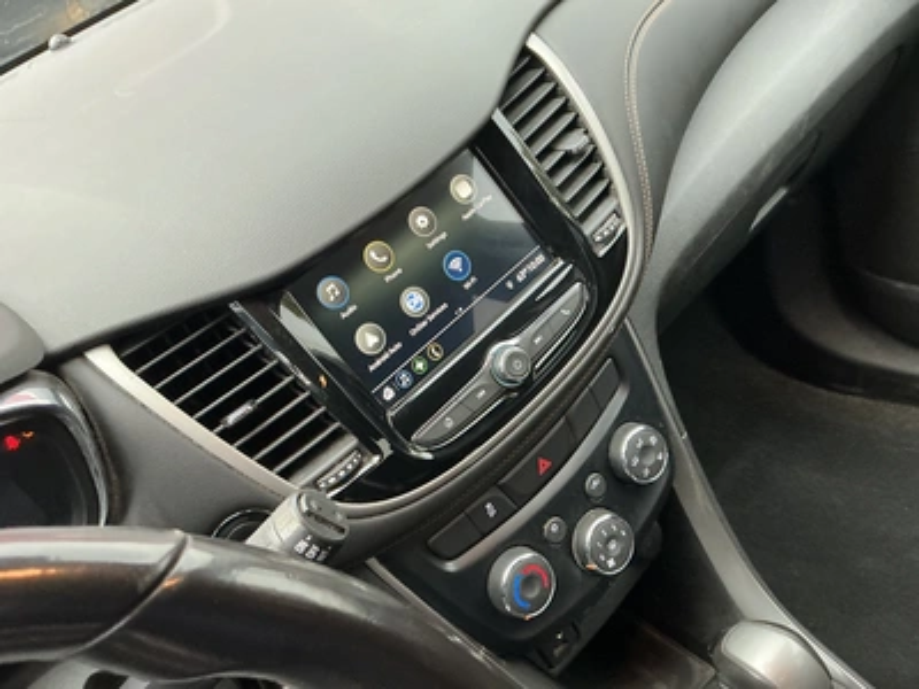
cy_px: 344
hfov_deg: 63.4
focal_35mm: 28
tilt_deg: -39.1
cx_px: 460
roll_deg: +23.3
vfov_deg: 49.7
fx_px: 743
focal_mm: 3
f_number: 1.8
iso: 200
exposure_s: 1/60
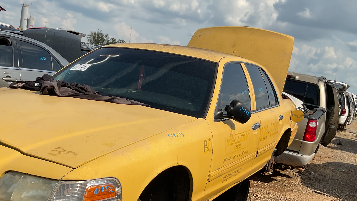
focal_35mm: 45
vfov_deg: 26.0
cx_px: 154
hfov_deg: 45.4
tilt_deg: -11.6
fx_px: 426
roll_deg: -9.2
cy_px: 165
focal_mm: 3
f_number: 1.8
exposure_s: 1/2667
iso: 16
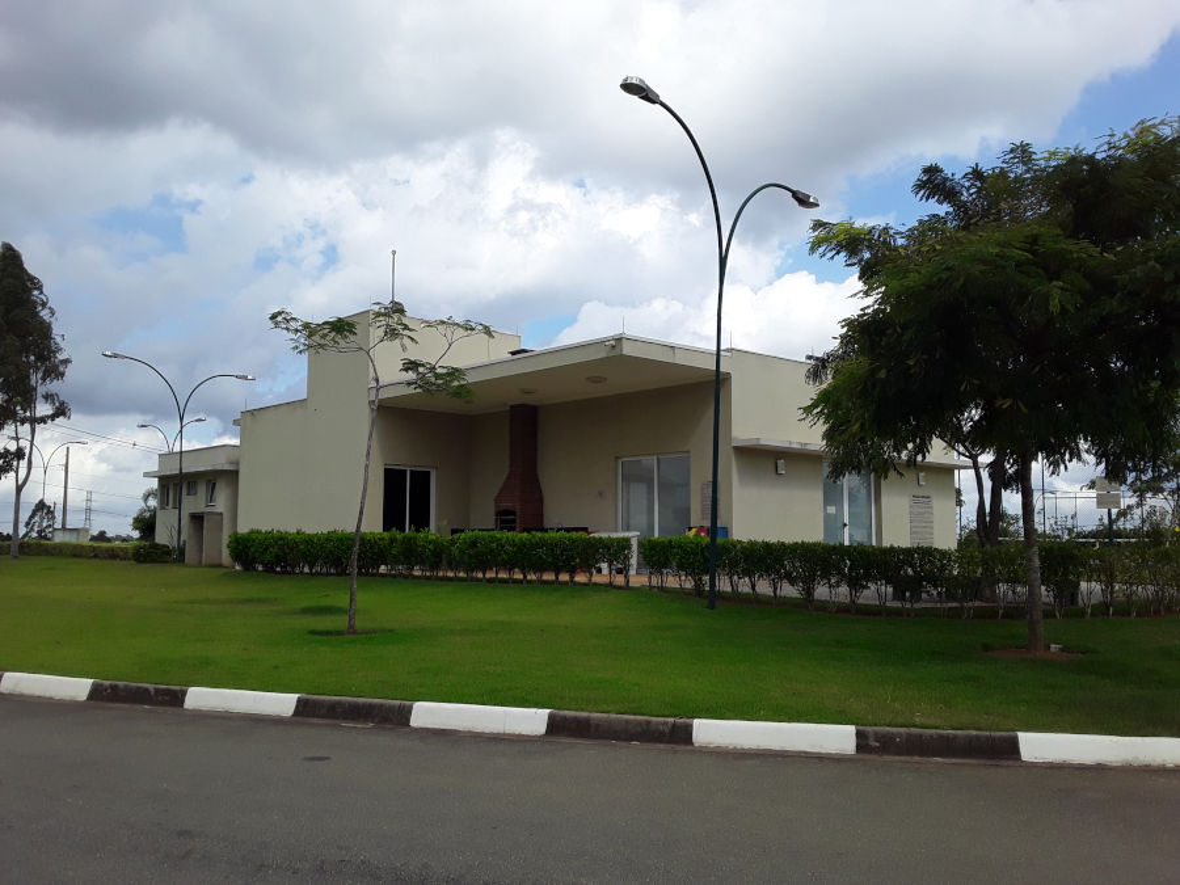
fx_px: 1057
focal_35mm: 31
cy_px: 442
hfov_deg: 58.4
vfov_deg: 45.4
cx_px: 590
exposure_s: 1/1368
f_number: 2.2
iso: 40
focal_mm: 3.3
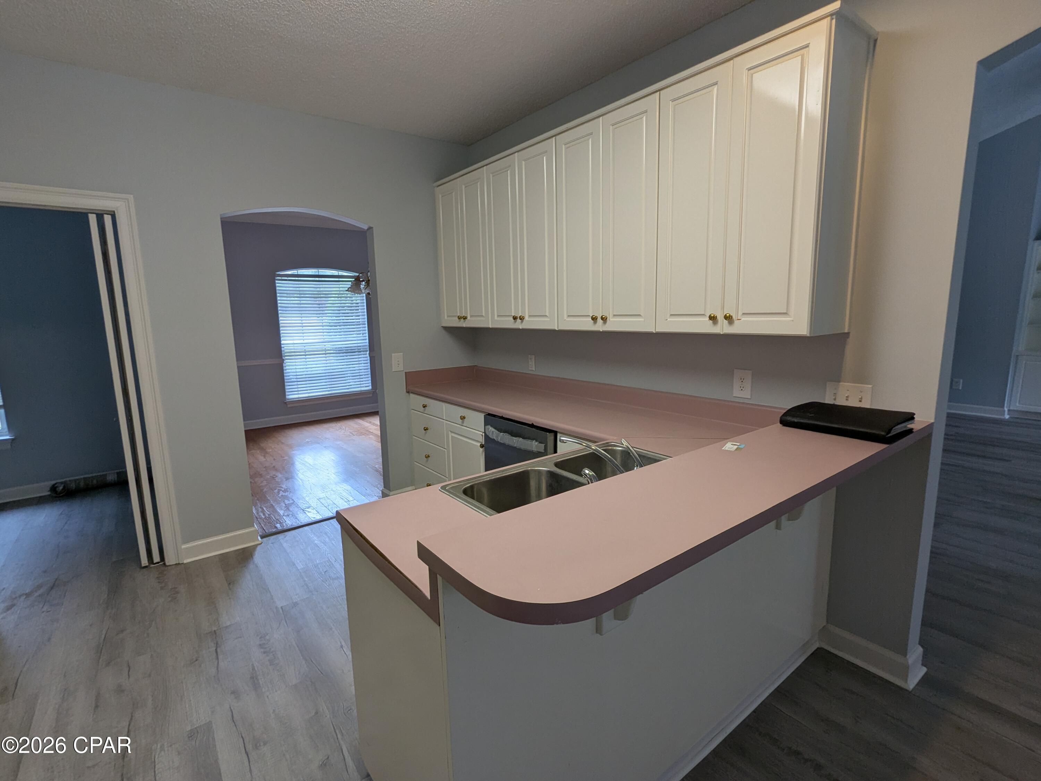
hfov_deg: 94.5
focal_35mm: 16
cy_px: 390
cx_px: 520
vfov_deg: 78.1
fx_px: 481
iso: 55
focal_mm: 2.35
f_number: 2.2
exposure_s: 1/60
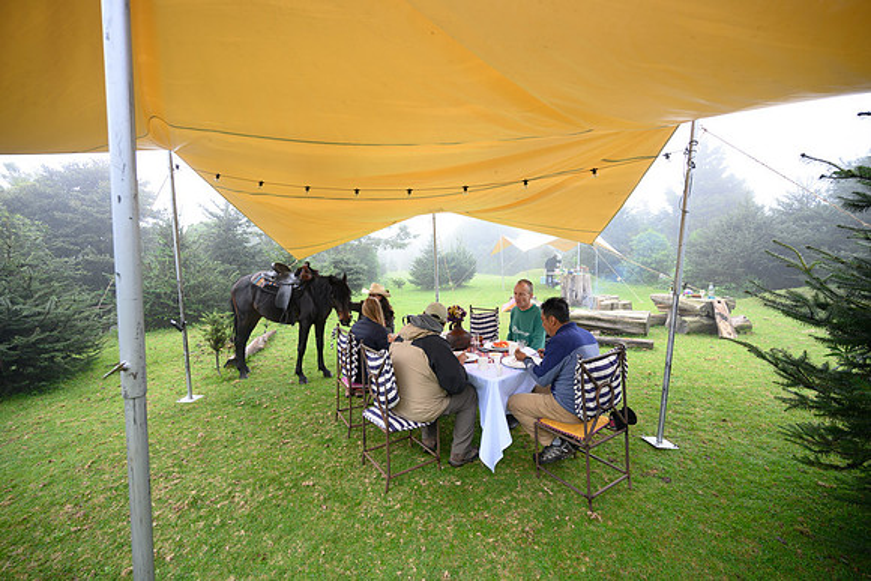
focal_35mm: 14
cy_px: 290
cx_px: 436
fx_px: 339
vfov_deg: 81.2
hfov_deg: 104.2
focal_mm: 14
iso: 250
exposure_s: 1/160
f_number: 4
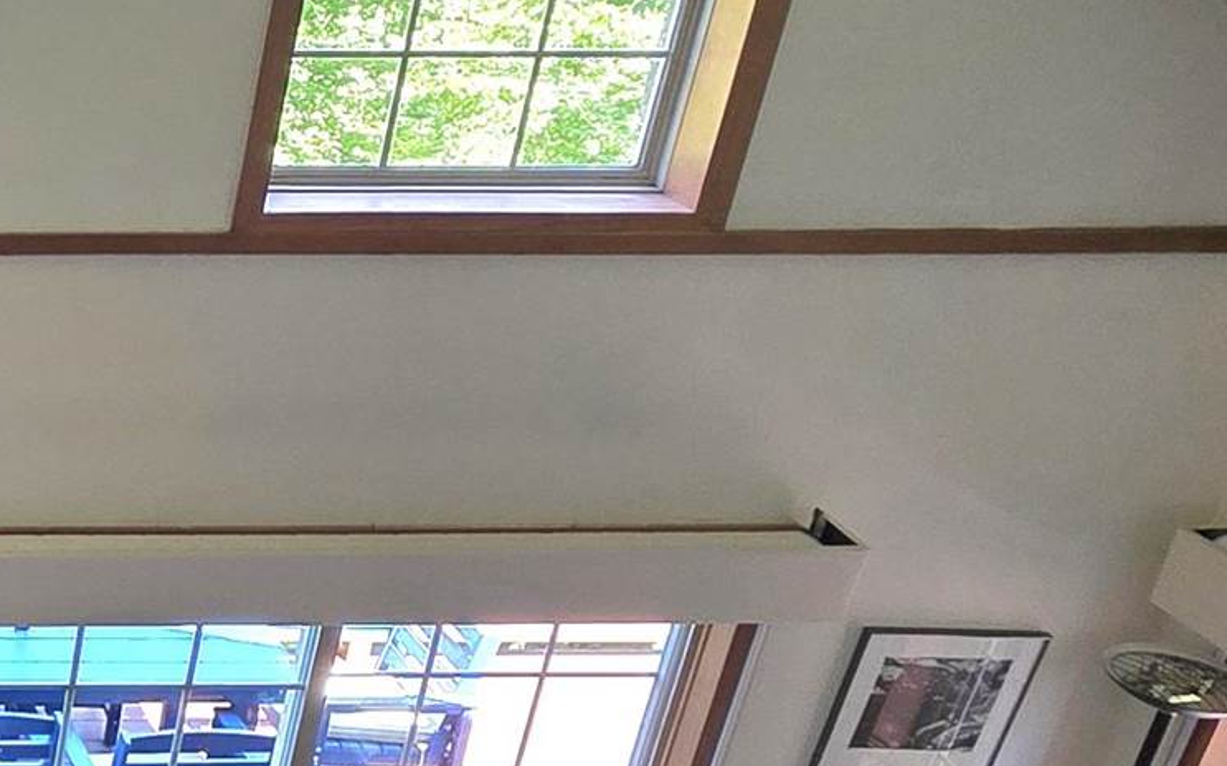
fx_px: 1906
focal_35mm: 57
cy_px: 497
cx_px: -570
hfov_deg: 26.7
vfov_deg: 22.7
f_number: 1.9
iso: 125
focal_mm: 2.2
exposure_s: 1/120
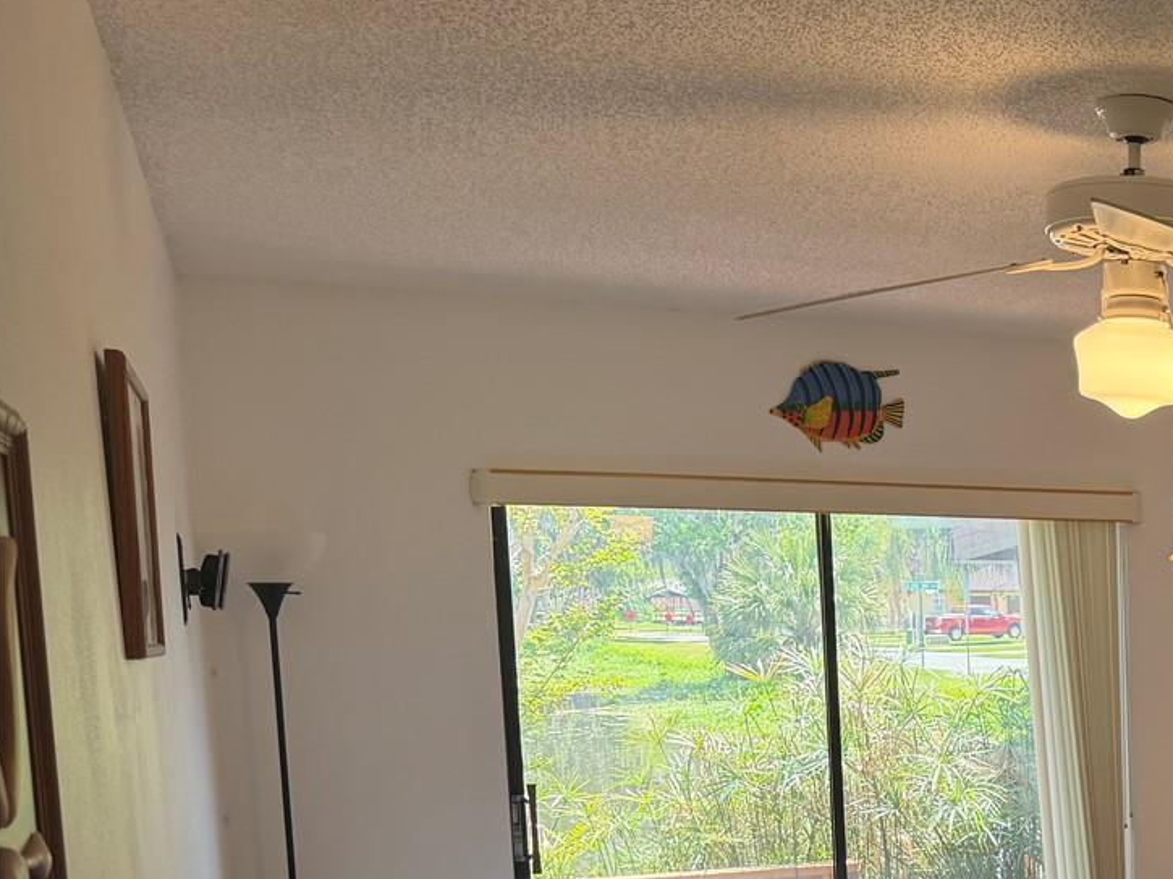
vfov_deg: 26.1
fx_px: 1795
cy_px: 869
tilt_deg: -8.8
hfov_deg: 32.0
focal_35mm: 53
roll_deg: +0.2
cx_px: 1288
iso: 100
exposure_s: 1/192
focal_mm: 6.76
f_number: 1.78
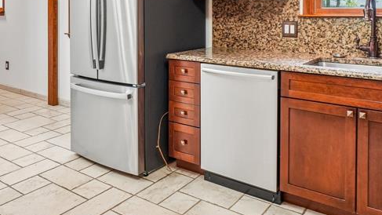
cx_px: 213
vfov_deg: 33.6
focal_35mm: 33
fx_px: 334
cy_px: 17
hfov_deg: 59.3
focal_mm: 10
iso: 400
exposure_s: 1/6
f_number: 8
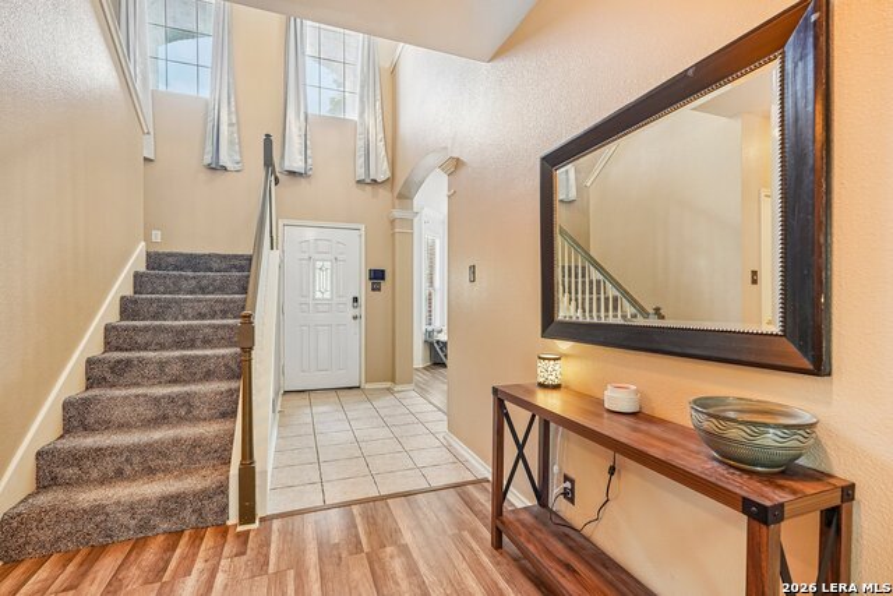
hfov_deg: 96.7
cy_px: 298
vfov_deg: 73.8
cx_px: 446
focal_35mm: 16
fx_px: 397
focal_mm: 16
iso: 400
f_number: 8
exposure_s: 1/13
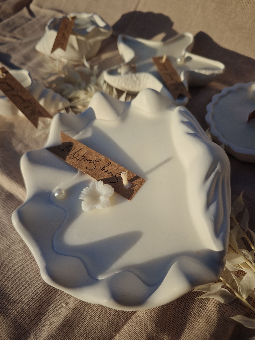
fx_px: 226
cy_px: 170
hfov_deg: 58.9
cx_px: 128
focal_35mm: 23
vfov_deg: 73.9
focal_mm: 6.06
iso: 50
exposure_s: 1/2112
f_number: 1.6
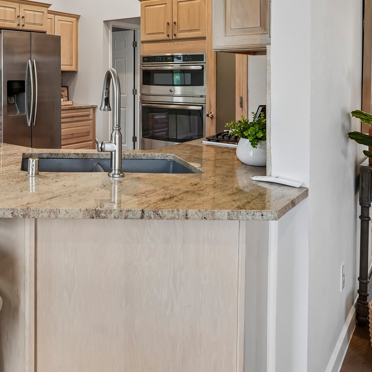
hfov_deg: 42.9
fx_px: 426
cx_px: 31
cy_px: 78
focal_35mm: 35
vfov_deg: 45.0
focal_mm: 16
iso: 320
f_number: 8
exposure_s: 1/8
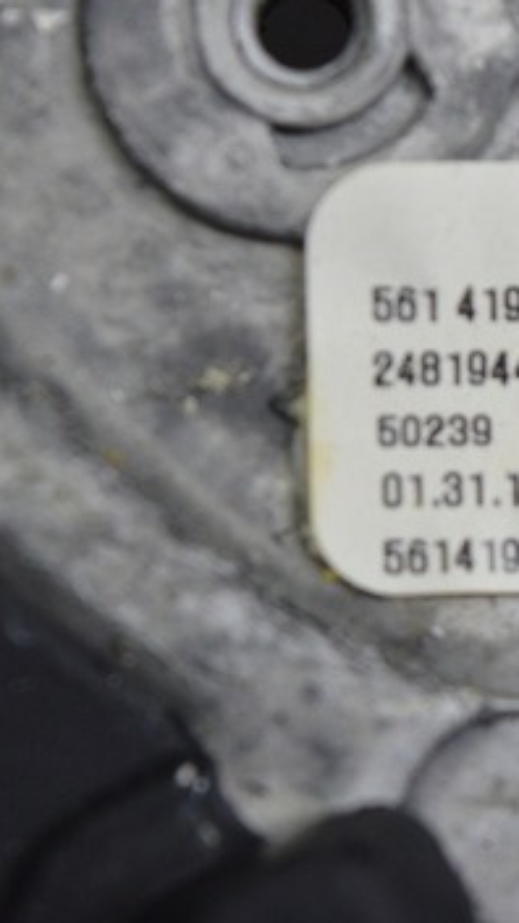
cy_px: 410
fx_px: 3840
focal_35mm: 157
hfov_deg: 7.7
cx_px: 647
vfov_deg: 13.7
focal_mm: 55
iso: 800
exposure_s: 1/50
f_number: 5.6
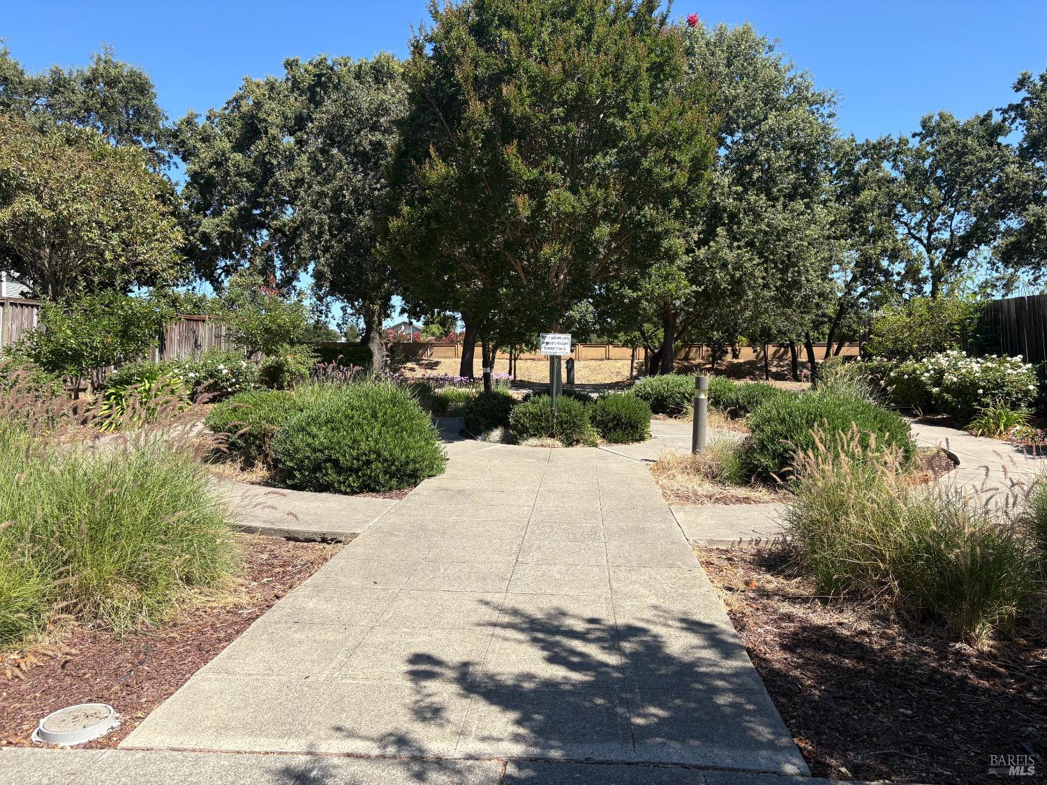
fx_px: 786
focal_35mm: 26
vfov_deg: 53.1
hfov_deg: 67.3
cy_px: 392
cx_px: 524
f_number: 1.6
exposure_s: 1/2012
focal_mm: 5.96
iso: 50
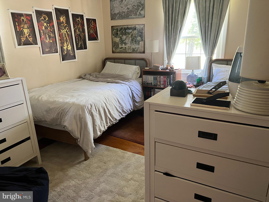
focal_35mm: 26
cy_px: 101
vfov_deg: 53.1
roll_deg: +1.4
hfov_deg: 67.3
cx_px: 134
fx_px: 202
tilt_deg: -16.1
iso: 500
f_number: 1.5
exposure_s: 1/60
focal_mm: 5.7
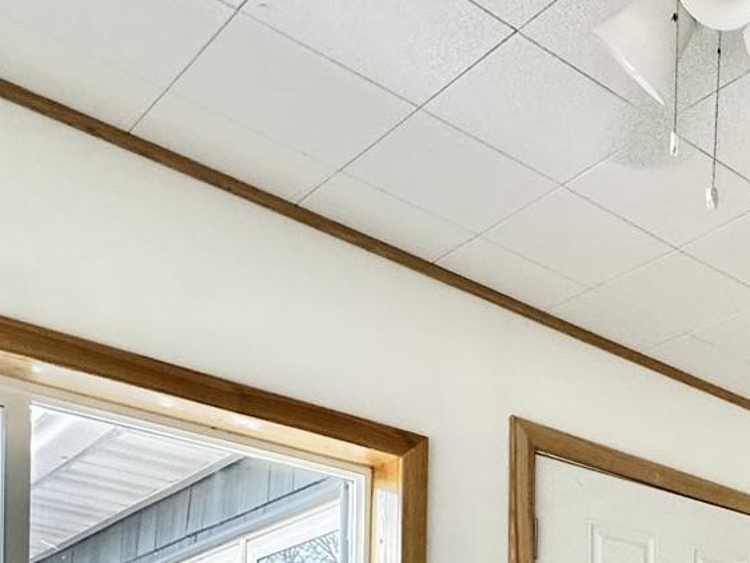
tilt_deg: +1.3
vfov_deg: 23.8
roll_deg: -0.2
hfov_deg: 32.1
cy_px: 802
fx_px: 1105
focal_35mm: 51
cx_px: 866
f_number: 2.2
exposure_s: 1/120
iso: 160
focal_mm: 2.22
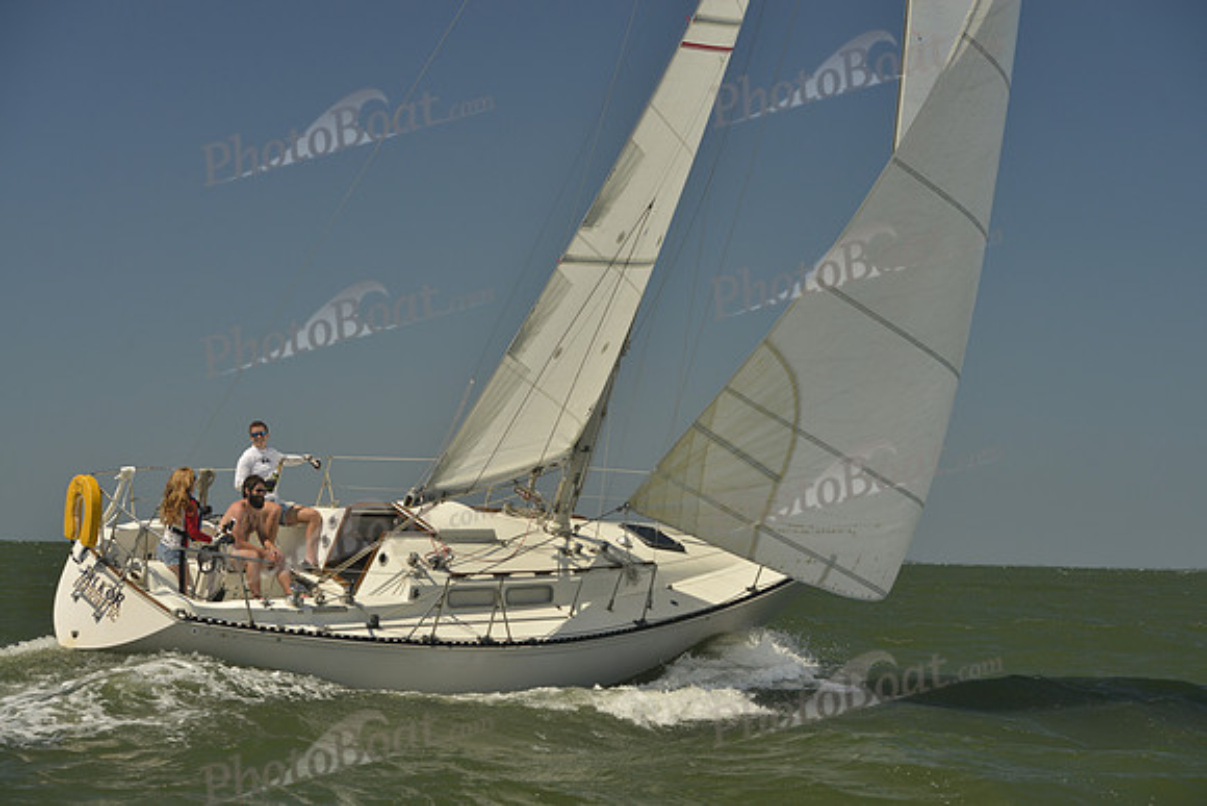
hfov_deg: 28.8
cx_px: 604
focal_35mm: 70
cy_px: 403
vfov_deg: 19.5
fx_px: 2347
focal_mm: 70
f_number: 8
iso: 280
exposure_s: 1/1000
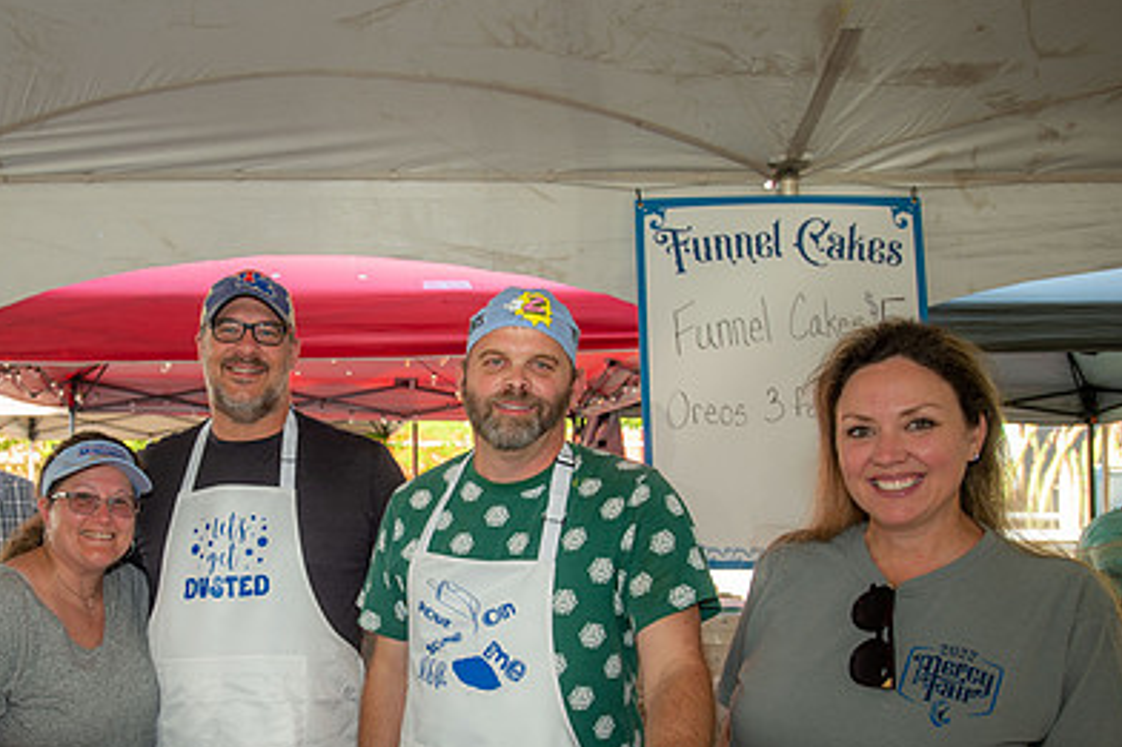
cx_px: 338
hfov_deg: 50.6
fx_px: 1153
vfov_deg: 35.5
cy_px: 515
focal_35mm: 37
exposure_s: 1/160
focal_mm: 25
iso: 250
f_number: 4.5
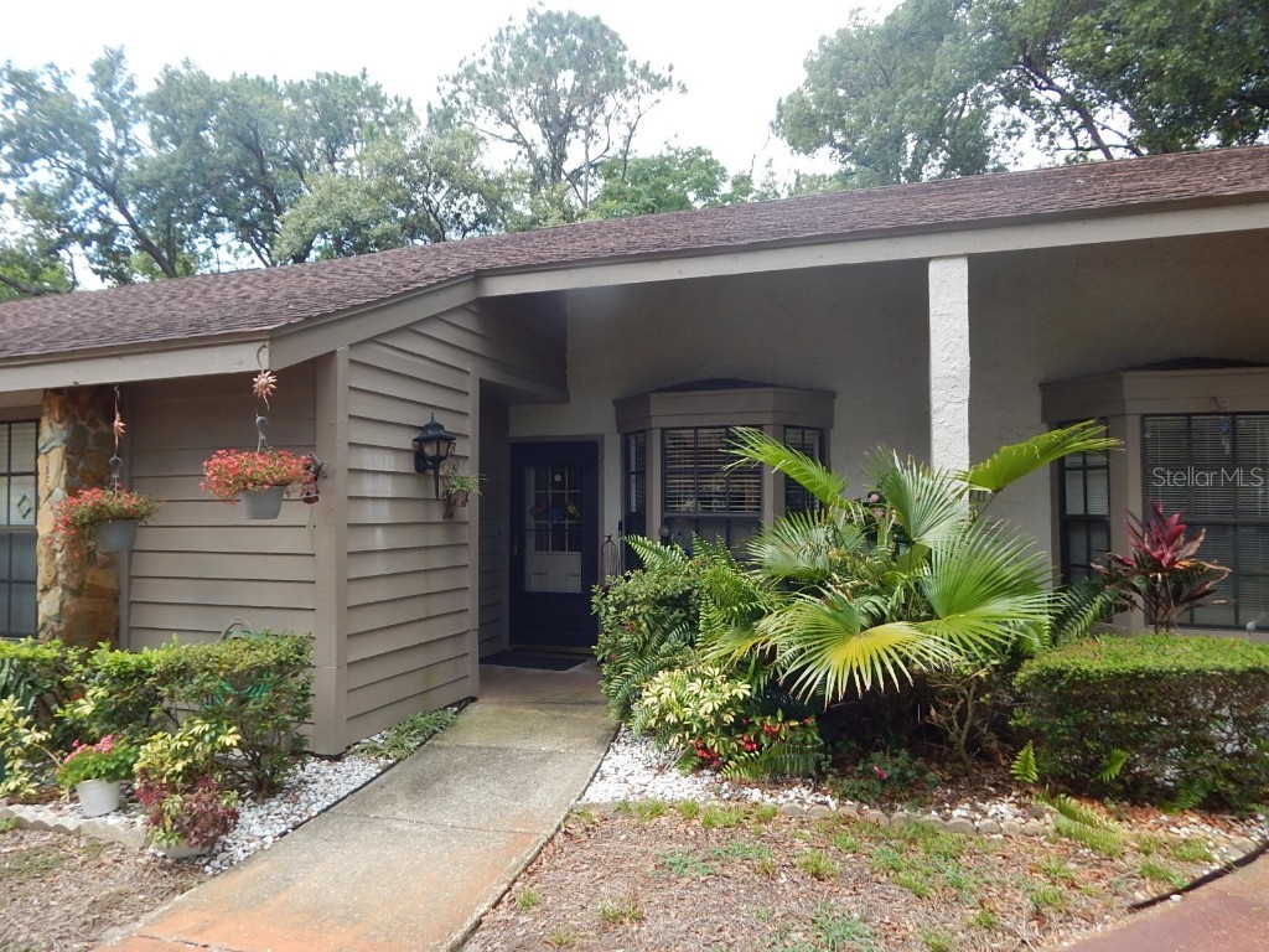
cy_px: 476
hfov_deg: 76.4
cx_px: 634
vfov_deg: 61.1
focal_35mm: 22
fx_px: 807
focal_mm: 4
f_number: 3
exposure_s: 1/320
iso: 125
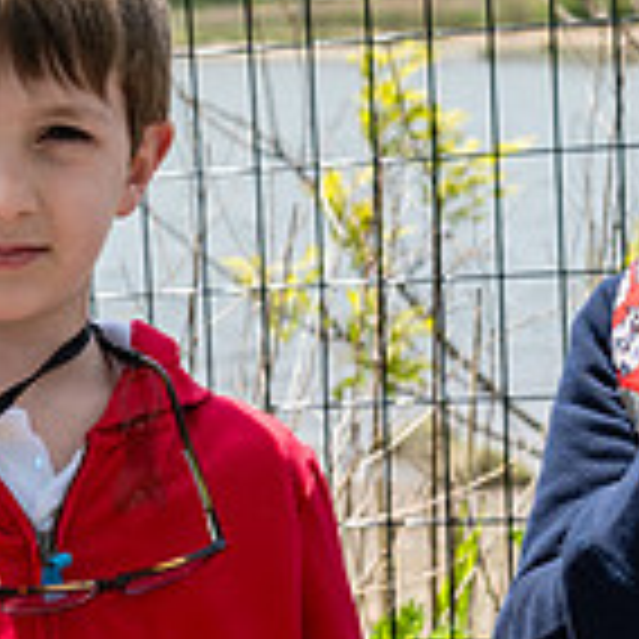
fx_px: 2966
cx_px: -11
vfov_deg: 12.3
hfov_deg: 12.1
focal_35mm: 142
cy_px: 384
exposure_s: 1/640
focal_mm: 35
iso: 64
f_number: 3.5
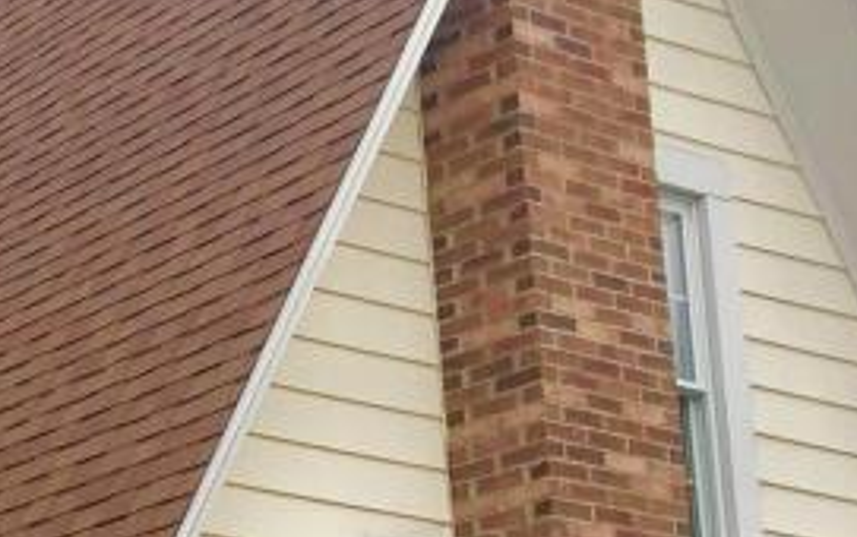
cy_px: 742
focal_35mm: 116
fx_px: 2712
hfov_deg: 15.9
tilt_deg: +12.9
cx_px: -572
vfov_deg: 11.0
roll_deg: -0.7
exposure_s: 1/120
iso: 40
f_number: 2.2
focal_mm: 4.15
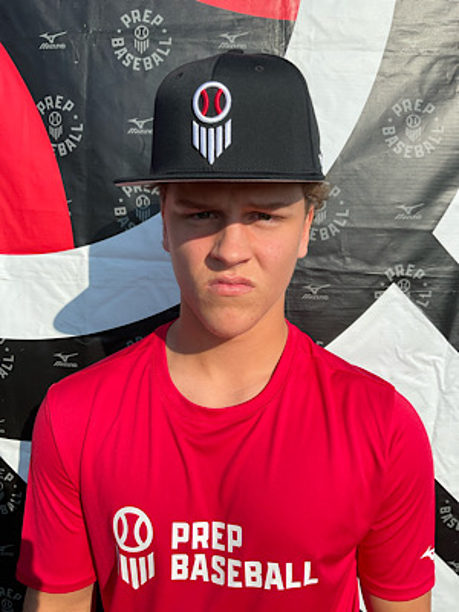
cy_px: 306
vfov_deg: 61.7
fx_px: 513
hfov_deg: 48.2
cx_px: 230
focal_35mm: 29
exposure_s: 1/1786
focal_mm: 3
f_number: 1.8
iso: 16
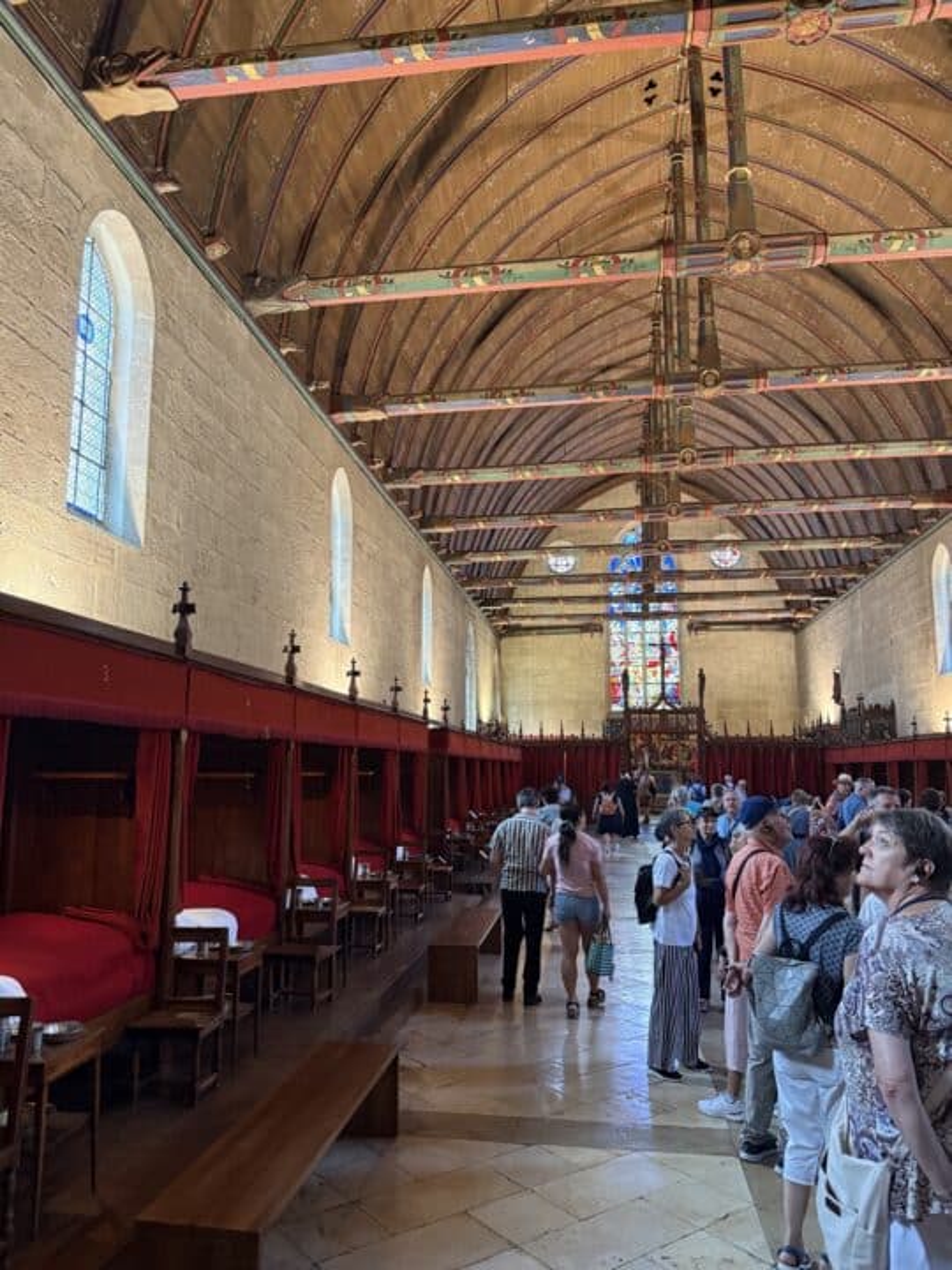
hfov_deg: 56.8
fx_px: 880
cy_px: 635
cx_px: 476
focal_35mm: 24
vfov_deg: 71.6
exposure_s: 1/50
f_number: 1.78
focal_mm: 6.76
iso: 640
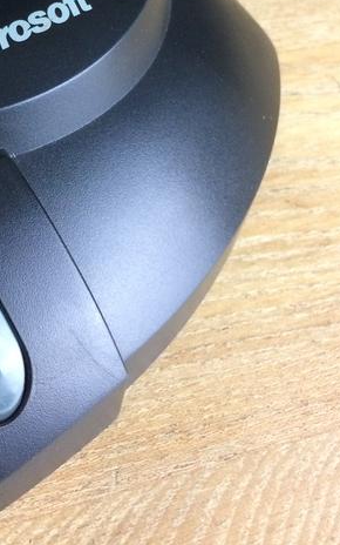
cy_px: 95
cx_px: 13
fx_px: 786
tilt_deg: -52.8
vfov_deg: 36.6
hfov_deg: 23.5
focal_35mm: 53
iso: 250
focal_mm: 4.15
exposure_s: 1/25
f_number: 2.2
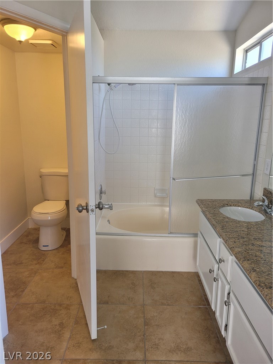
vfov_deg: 67.3
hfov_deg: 53.1
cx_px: 136
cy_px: 182
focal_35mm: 26
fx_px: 273
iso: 160
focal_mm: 5.4
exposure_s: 1/119
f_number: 1.8
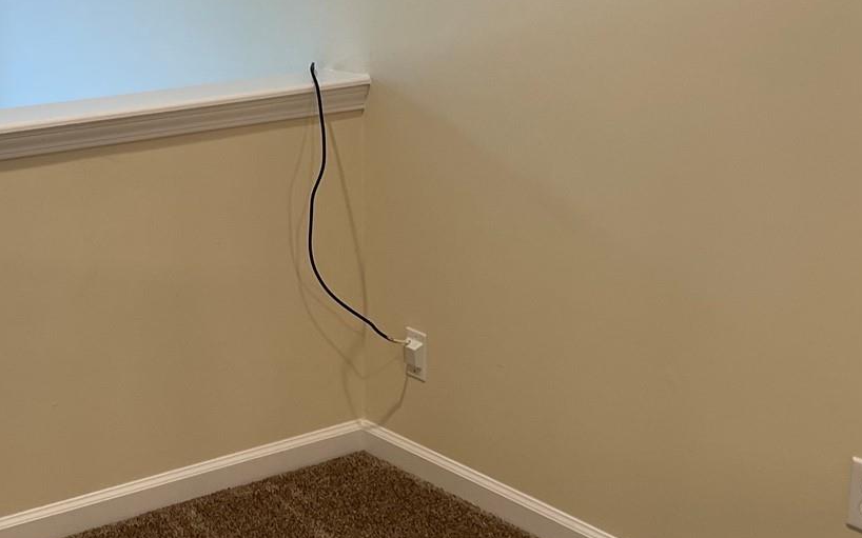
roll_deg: +2.3
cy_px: 297
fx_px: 1621
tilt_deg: -18.8
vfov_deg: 18.9
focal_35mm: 69
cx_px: 252
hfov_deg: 29.5
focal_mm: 5.1
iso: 80
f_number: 1.6
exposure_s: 1/60
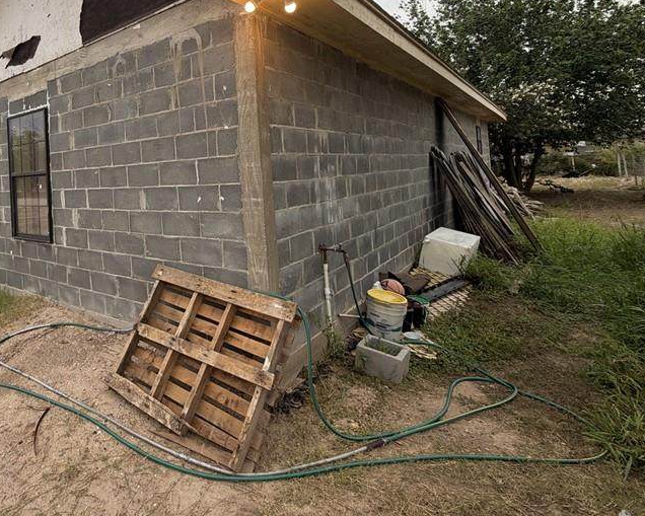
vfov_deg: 61.1
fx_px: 420
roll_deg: +3.9
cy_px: 159
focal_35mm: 22
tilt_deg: +2.2
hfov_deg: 69.7
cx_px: 156
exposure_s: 1/150
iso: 40
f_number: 2.2
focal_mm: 2.22
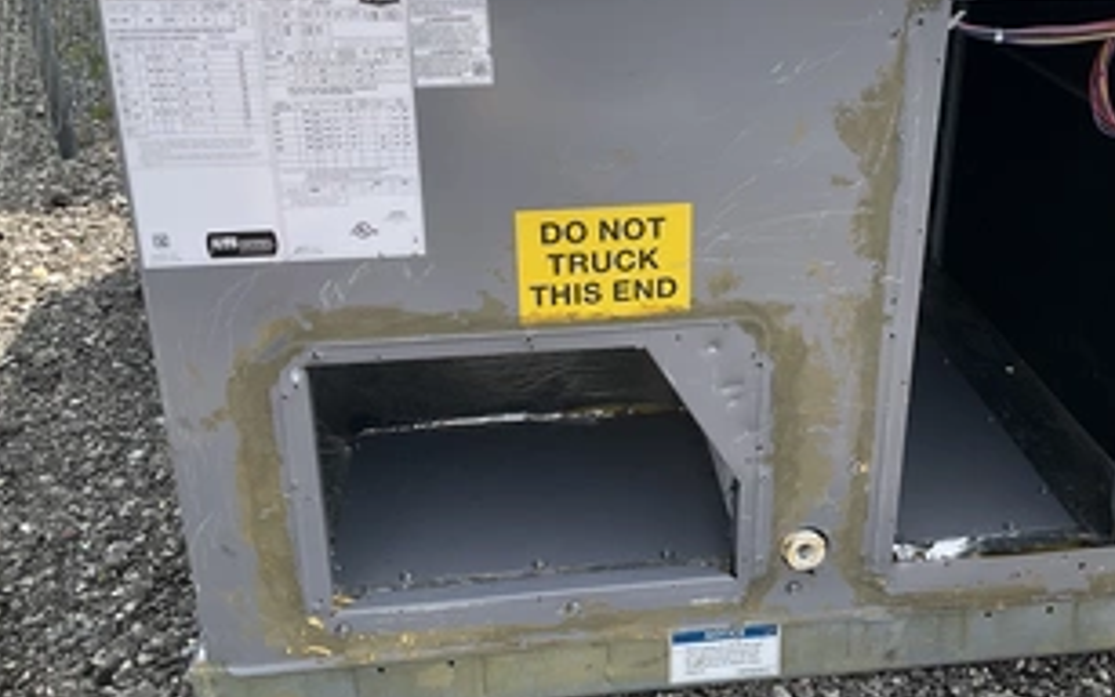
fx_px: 1216
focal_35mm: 40
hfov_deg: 49.0
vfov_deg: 31.8
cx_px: 672
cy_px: 254
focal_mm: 3
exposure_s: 1/898
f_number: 1.8
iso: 25
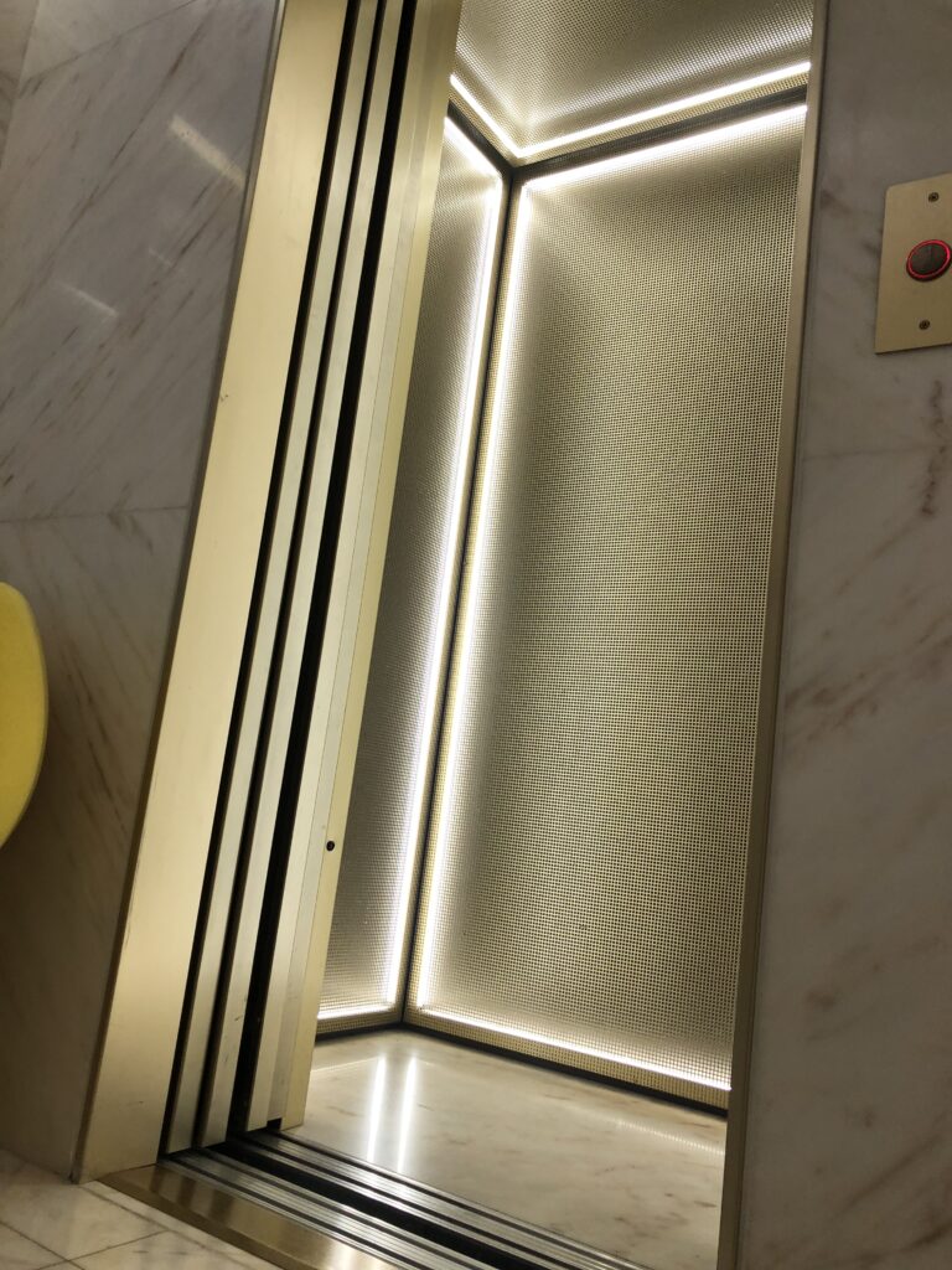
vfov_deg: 61.7
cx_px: 476
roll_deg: -6.9
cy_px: 635
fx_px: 1063
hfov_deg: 48.2
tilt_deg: +9.9
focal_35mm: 29
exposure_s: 1/31
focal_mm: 3.99
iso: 32
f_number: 1.8
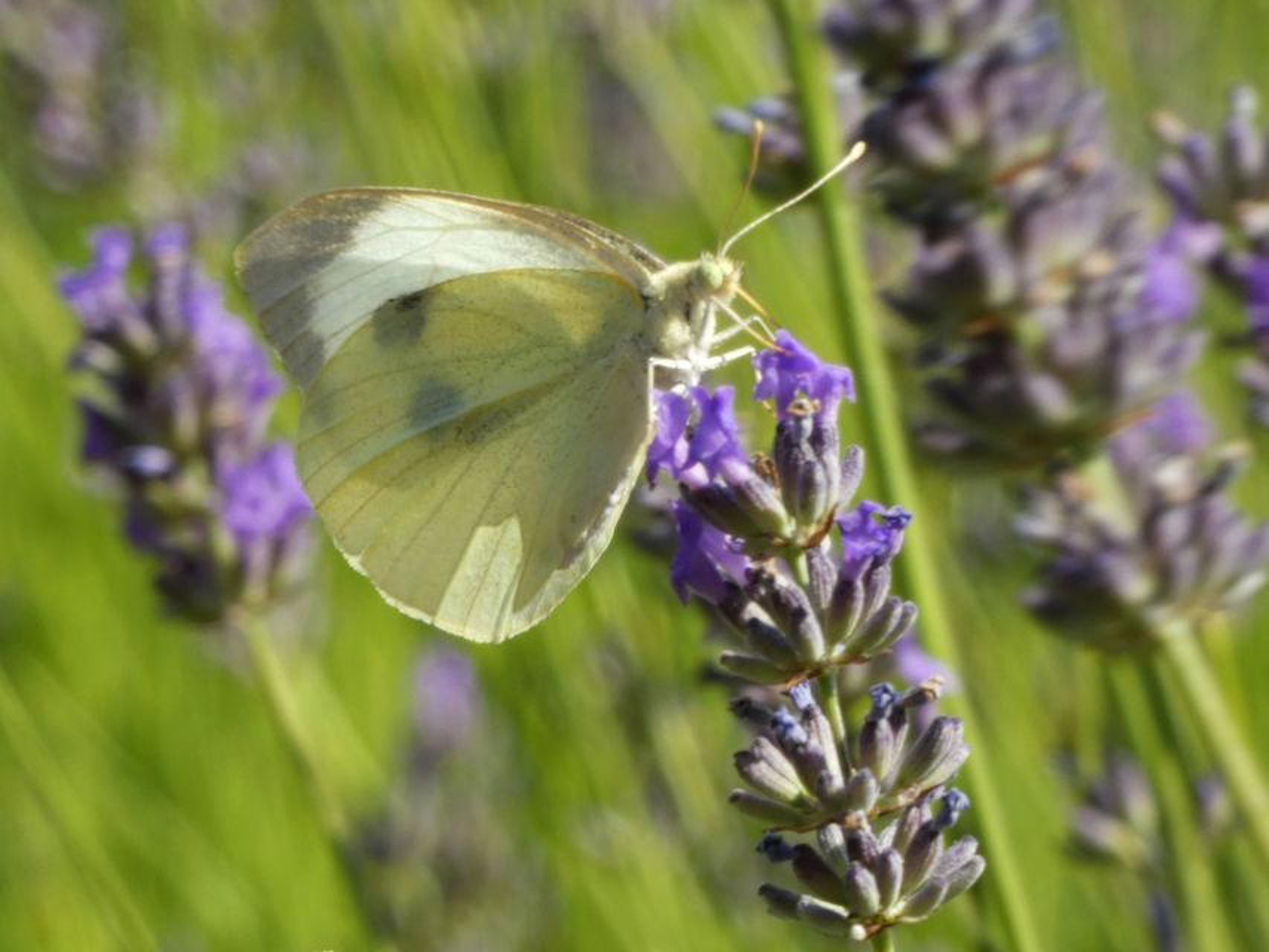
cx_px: 634
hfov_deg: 5.0
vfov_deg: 3.7
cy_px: 476
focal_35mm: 400
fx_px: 14666
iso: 80
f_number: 5.6
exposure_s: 1/80
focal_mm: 71.7
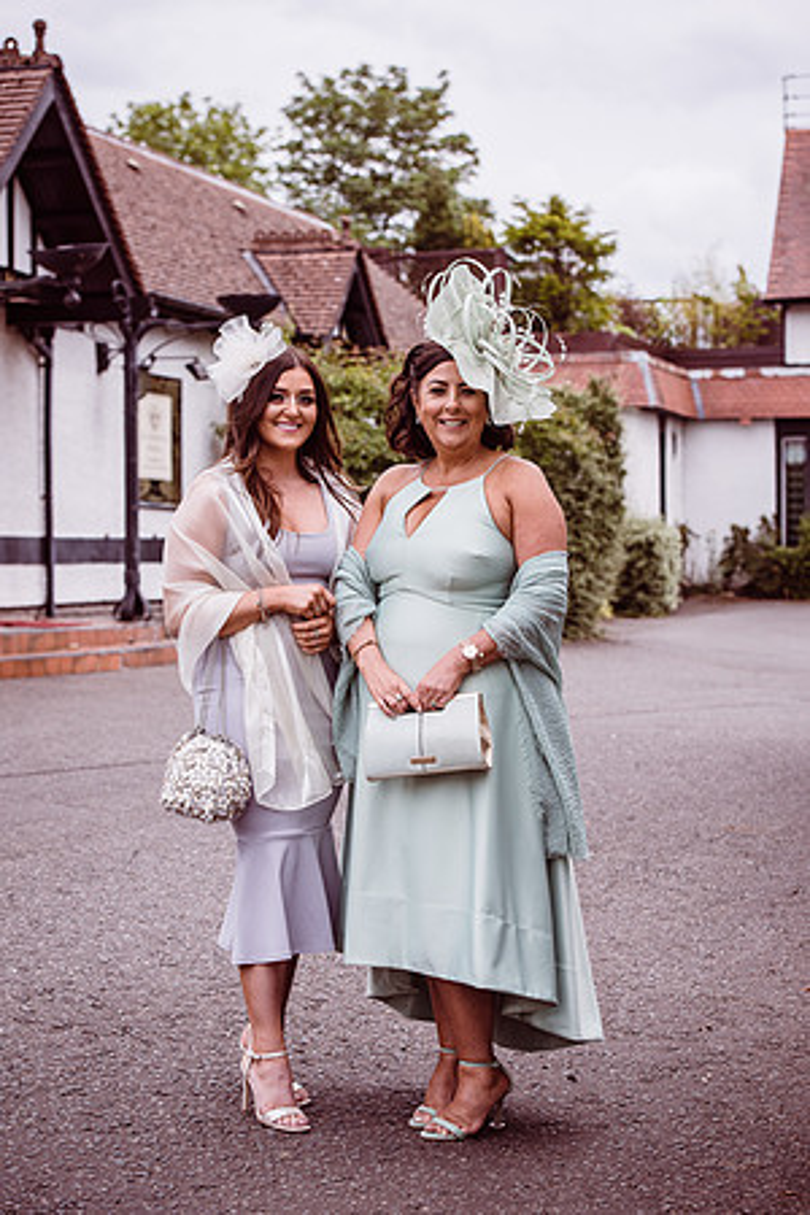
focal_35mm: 70
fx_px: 2362
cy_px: 608
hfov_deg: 19.5
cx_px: 405
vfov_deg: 28.8
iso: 200
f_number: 4.5
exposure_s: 1/1600
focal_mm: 70
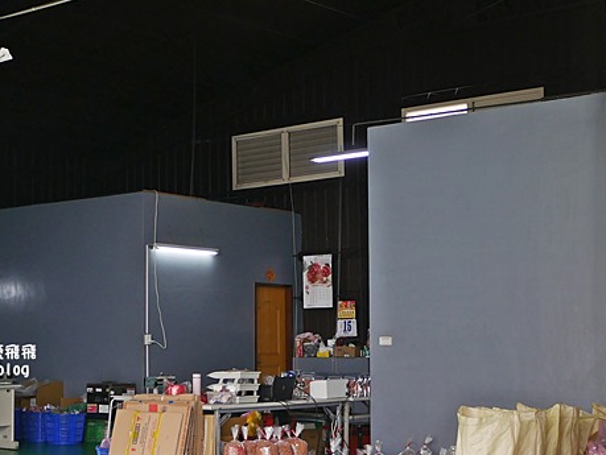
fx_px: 1069
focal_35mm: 61
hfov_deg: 31.5
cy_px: 282
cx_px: 226
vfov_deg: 24.0
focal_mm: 14
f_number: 2.5
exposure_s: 1/125
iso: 200
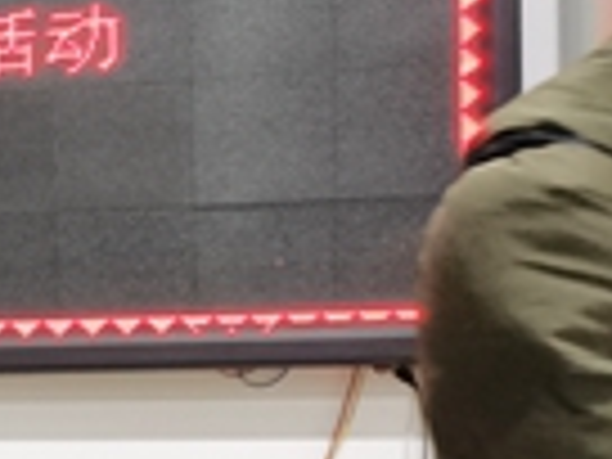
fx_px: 2157
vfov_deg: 12.0
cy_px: 454
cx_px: -810
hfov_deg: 12.8
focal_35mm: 122
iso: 400
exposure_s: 1/50
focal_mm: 5.58
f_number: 1.8
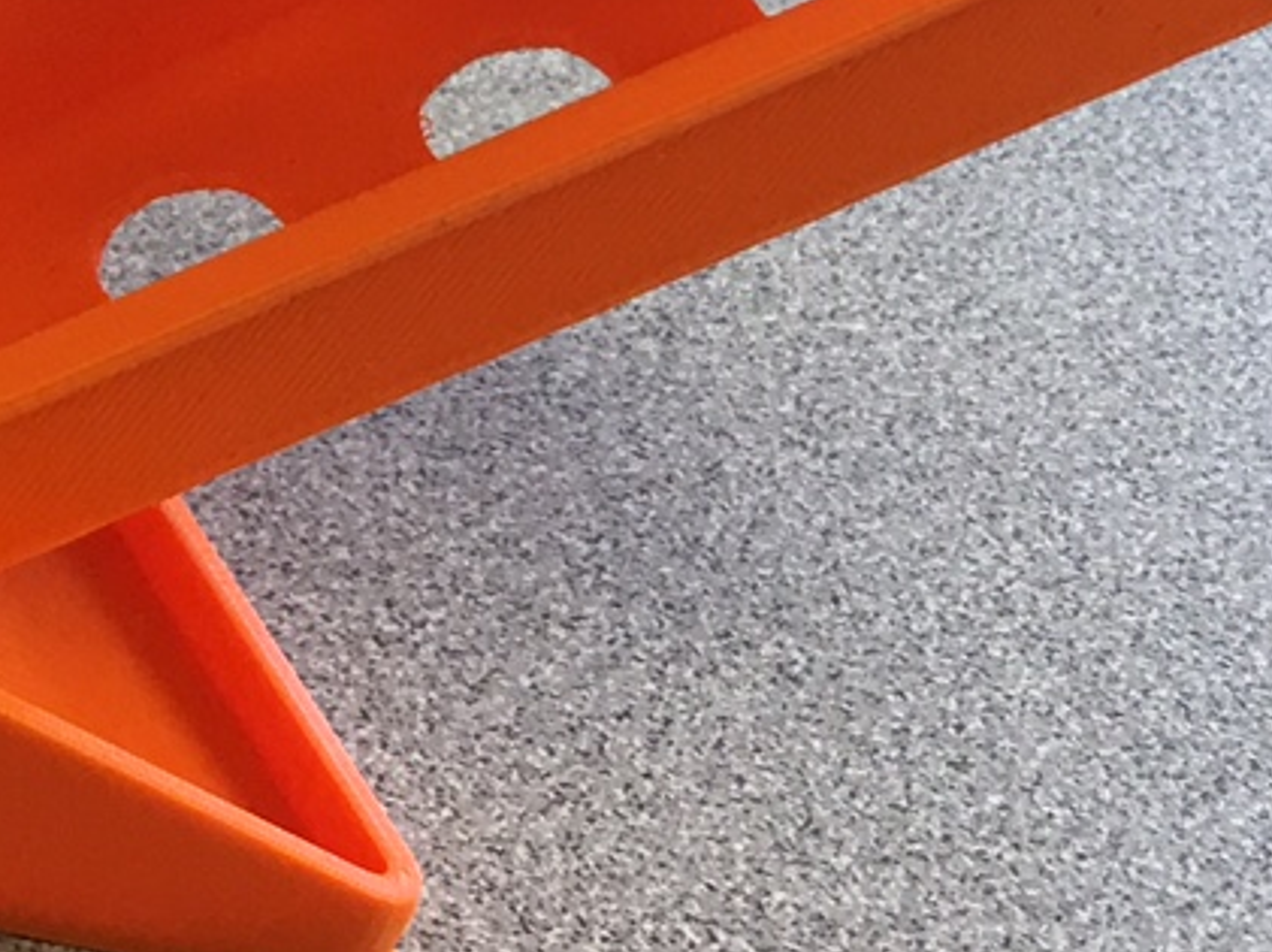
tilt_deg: -42.0
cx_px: -1082
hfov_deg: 12.8
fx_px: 5103
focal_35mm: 139
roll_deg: -5.7
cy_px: 130
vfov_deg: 10.6
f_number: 2.2
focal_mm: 4.15
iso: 25
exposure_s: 1/15
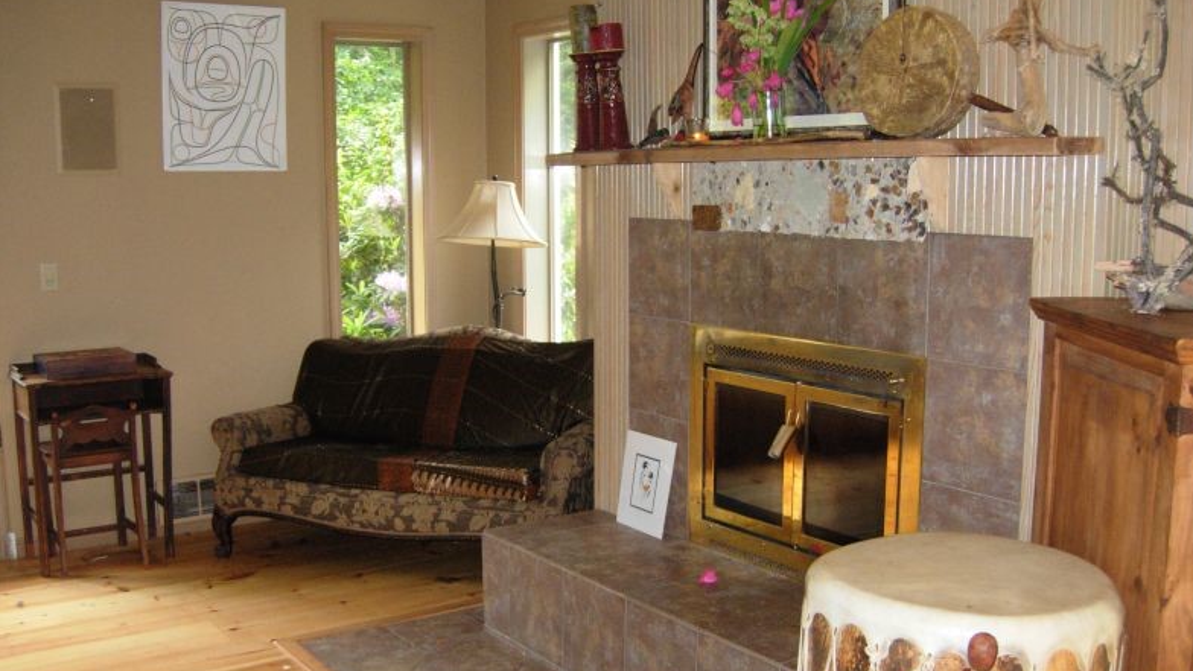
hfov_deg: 50.5
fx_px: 1265
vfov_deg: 29.7
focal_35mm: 40
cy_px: 388
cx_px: 607
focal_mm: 7.5
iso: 200
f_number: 2.7
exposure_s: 1/128
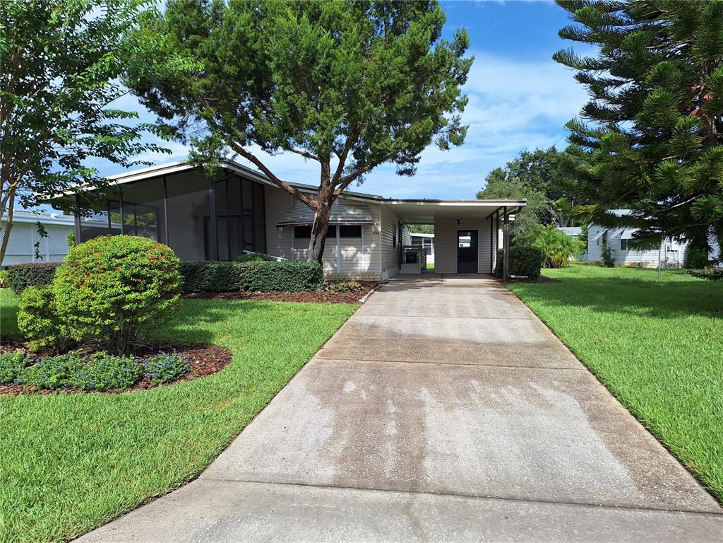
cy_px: 272
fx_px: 480
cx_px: 362
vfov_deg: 58.9
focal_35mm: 23
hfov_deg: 73.9
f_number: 1.8
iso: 40
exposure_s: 1/3145
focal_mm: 5.54
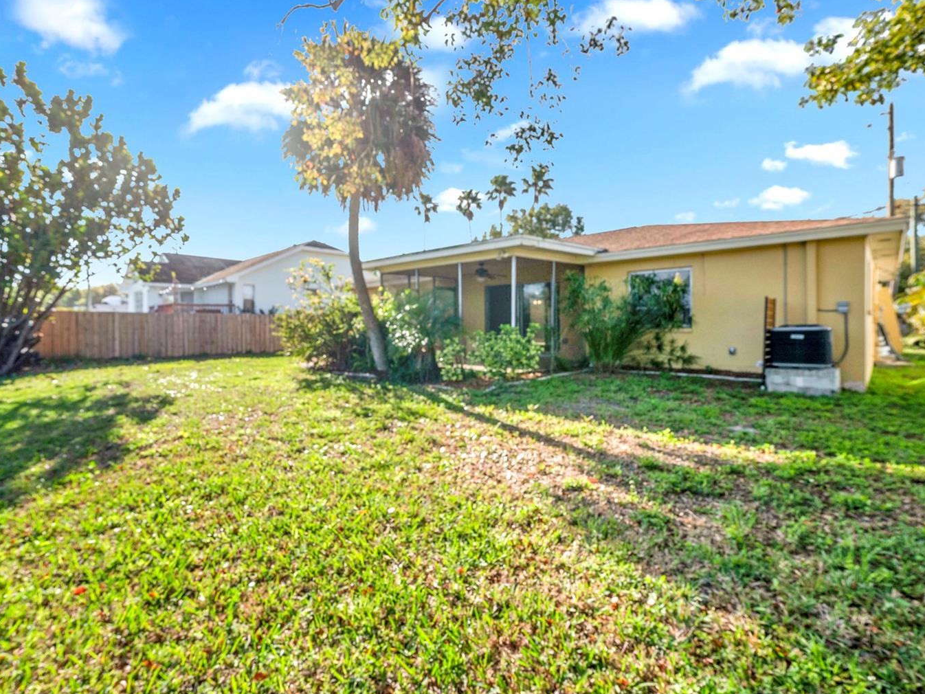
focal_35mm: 16
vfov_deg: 78.1
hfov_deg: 94.4
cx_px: 433
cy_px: 332
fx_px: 428
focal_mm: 14
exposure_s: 1/640
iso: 250
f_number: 6.3
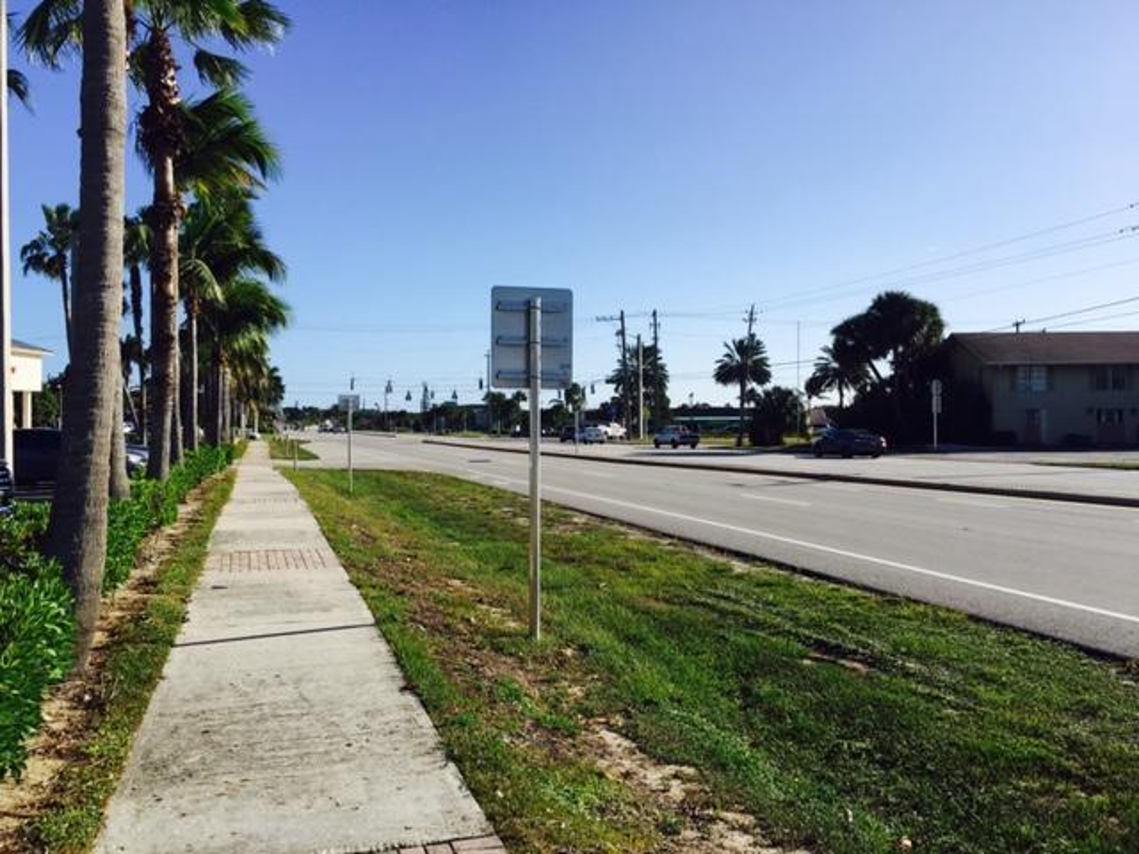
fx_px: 954
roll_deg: -0.5
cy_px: 427
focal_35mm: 29
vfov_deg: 48.2
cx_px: 570
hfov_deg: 61.7
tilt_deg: +0.6
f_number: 2.2
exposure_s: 1/2326
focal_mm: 4.15
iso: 32
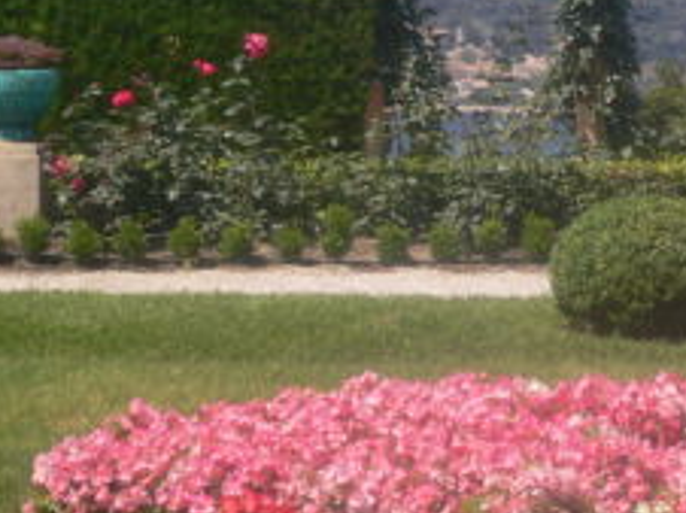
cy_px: 106
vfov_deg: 8.5
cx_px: 704
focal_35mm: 173
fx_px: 3425
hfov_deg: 11.3
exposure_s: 1/200
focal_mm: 10.1
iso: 80
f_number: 7.5
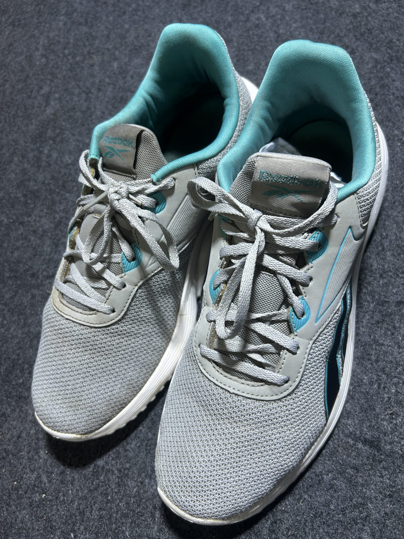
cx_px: 202
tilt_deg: -36.9
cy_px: 270
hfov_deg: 53.1
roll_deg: +17.2
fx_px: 405
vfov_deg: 67.3
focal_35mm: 26
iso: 80
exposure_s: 1/100
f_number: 1.5
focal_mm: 5.7
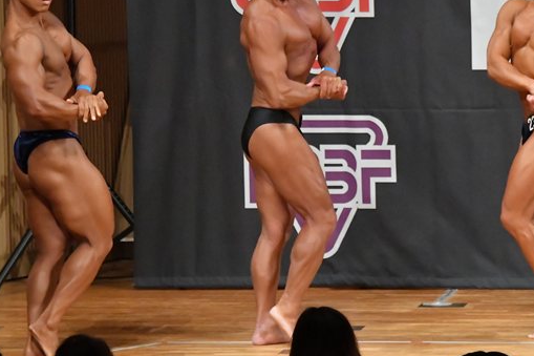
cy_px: 131
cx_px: 260
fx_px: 6094
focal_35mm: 411
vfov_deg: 3.3
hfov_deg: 5.0
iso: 10000
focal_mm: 180
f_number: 5.6
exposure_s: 1/400
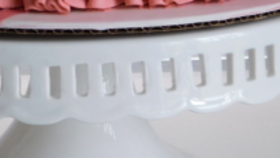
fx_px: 1301
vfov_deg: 6.8
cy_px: -95
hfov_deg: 12.3
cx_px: 83
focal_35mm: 175
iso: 180
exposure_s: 1/30
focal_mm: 11.7
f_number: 4.2
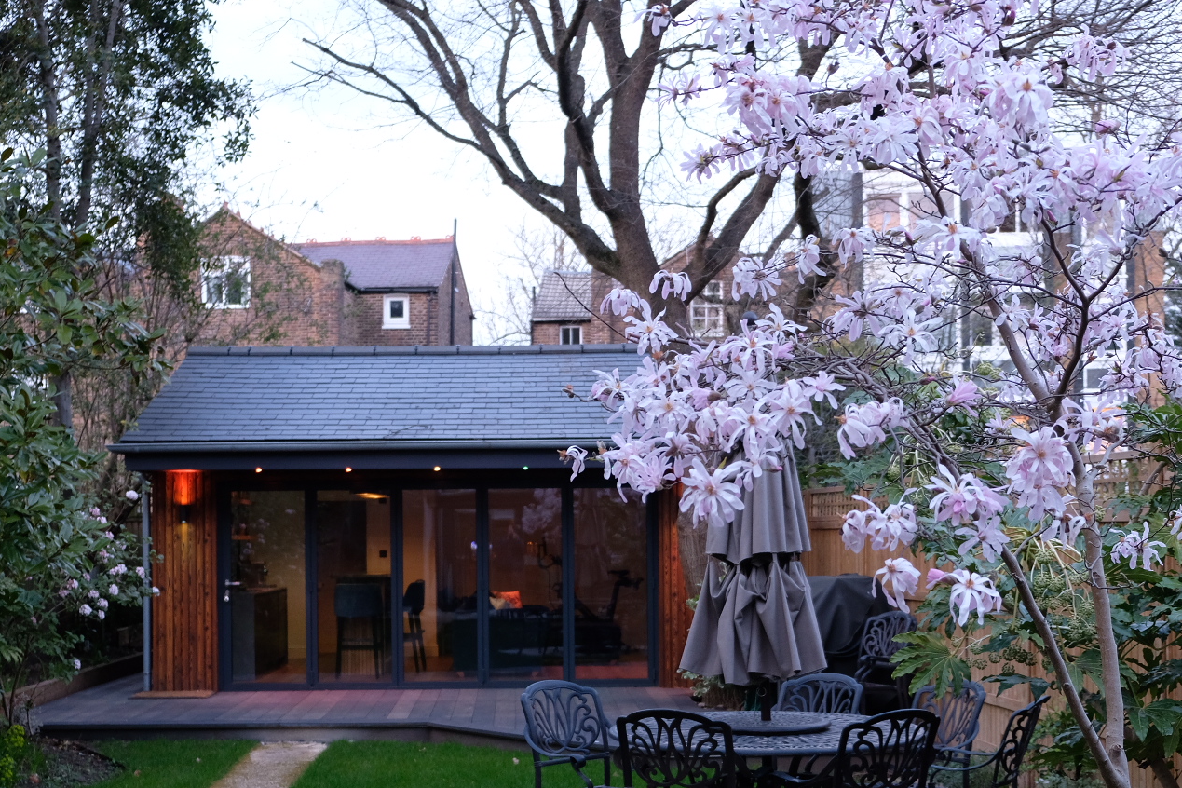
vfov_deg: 27.3
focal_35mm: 49
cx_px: 567
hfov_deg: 40.3
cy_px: 530
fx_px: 1609
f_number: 3.2
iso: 800
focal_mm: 23.3
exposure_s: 1/18
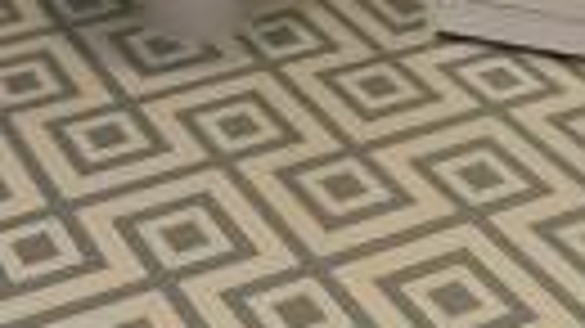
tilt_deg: -5.5
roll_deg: +0.0
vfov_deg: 10.1
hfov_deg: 22.2
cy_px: -600
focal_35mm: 95
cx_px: 126
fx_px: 1473
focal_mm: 4.2
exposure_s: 1/66
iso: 125
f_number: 1.6
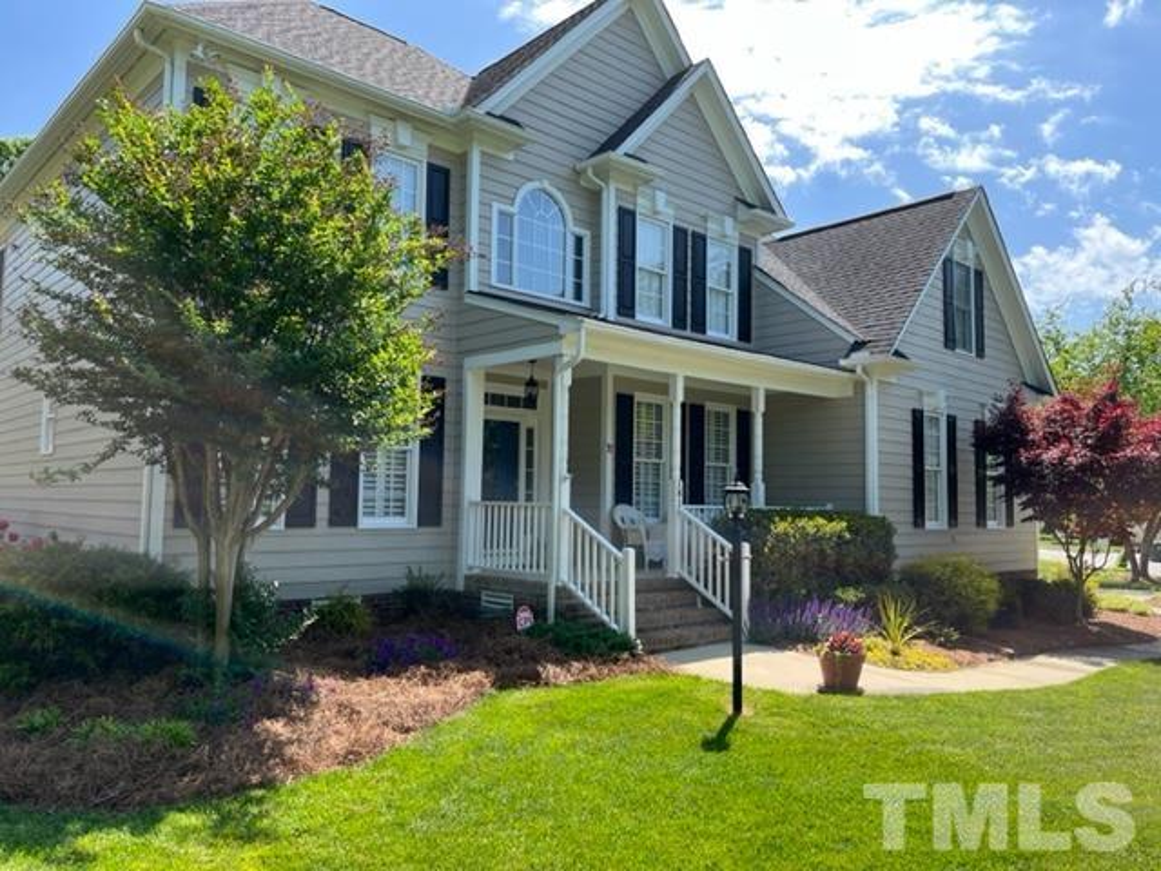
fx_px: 872
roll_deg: -1.4
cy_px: 436
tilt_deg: +3.8
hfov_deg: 67.3
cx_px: 580
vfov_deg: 53.1
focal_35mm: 26
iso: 50
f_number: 1.6
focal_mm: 5.1
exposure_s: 1/1151
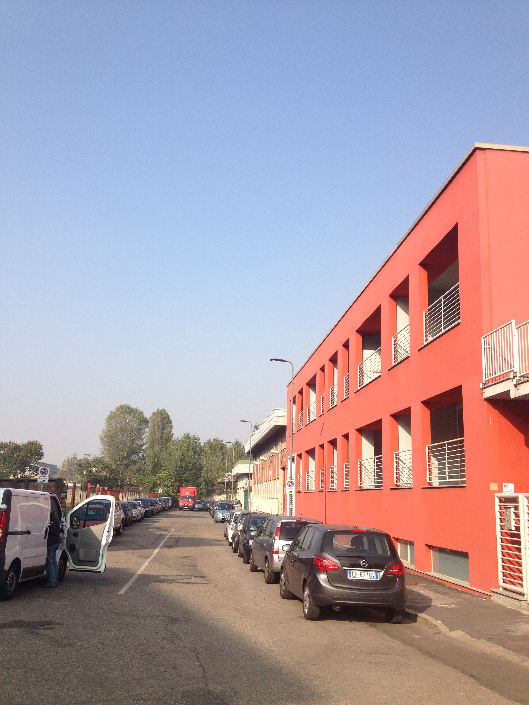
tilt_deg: +15.6
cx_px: 264
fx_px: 713
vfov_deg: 52.6
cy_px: 352
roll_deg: -0.7
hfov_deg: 40.7
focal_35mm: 35
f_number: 2.4
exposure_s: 1/1255
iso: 50
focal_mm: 4.28
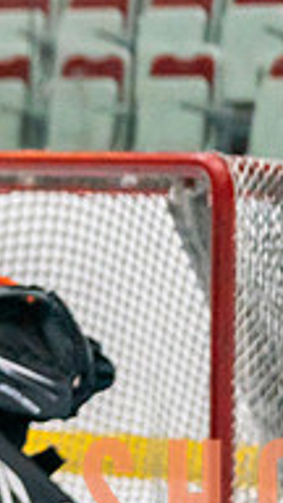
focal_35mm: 492
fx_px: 6564
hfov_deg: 2.4
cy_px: 447
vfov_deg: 4.4
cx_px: -488
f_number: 2.8
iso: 3200
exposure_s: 1/1250
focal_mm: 114
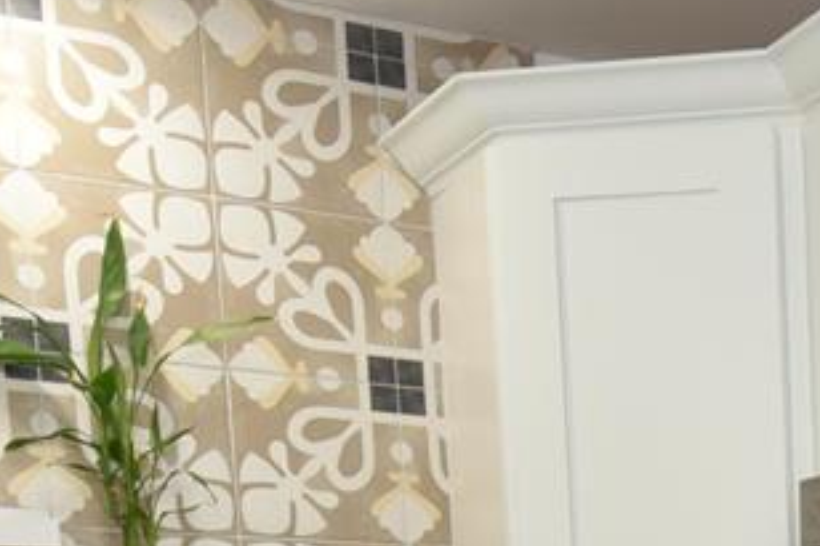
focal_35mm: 78
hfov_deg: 22.2
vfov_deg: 14.8
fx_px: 1776
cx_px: 1169
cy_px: 1037
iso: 800
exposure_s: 1/80
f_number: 4.5
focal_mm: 15
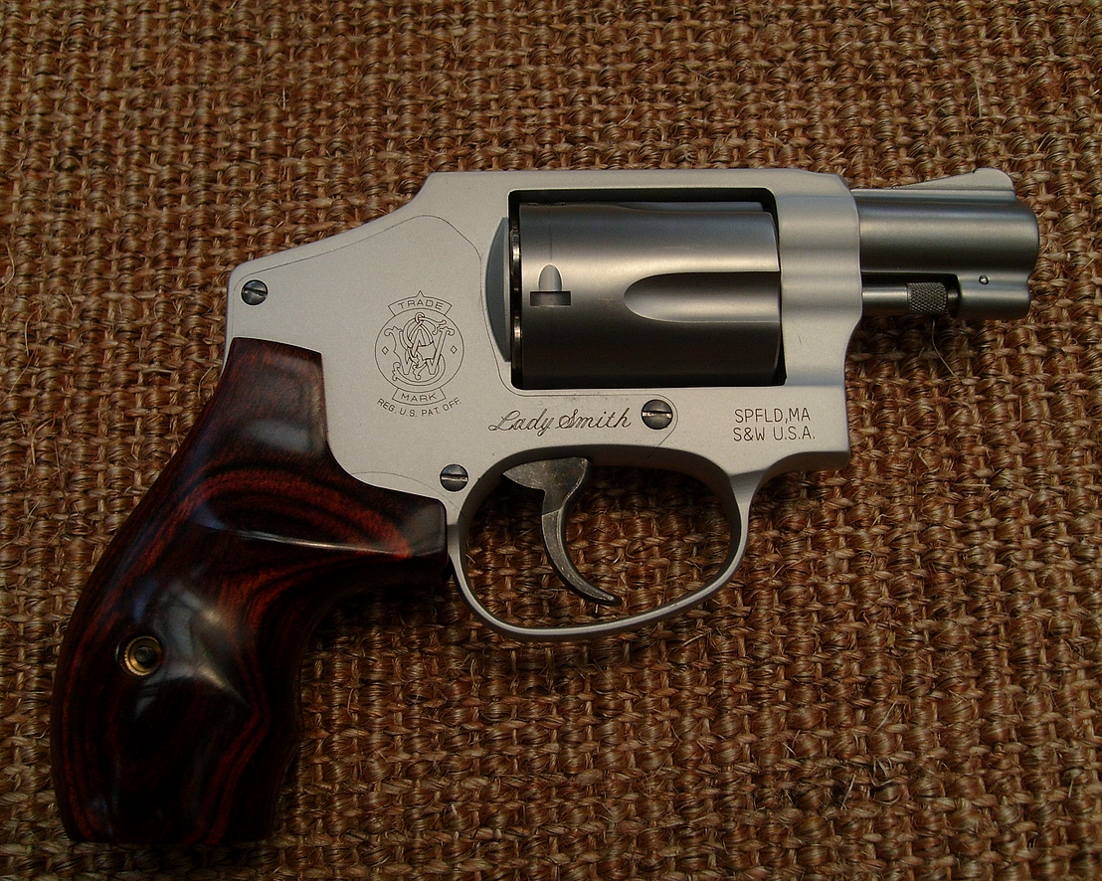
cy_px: 446
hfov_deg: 49.1
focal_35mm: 37
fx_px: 1207
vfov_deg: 40.1
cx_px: 549
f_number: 7.1
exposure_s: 1/90
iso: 80
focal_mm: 5.8
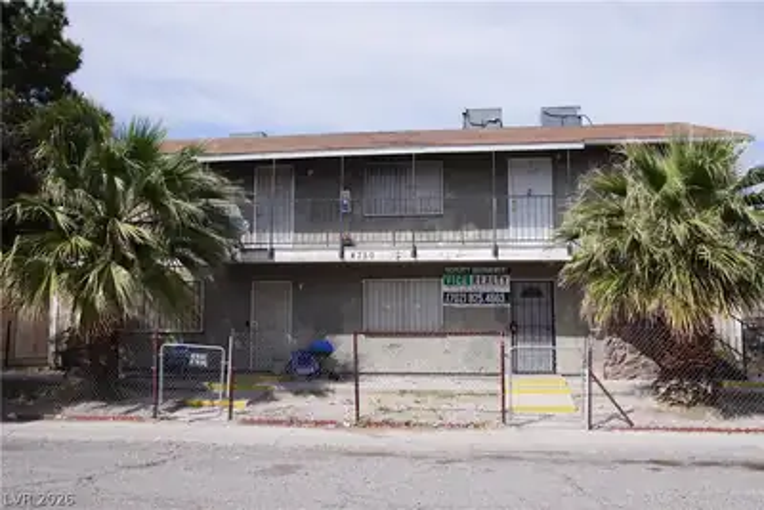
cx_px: 382
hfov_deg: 55.1
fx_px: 732
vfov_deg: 38.4
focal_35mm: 34
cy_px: 255
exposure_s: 1/640
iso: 100
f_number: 5
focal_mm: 23
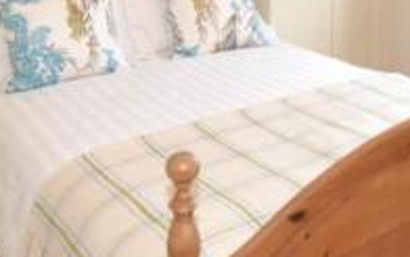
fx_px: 571
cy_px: -1
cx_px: 277
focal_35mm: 51
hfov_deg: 39.0
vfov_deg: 24.3
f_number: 4.5
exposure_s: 1/80
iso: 400
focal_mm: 10
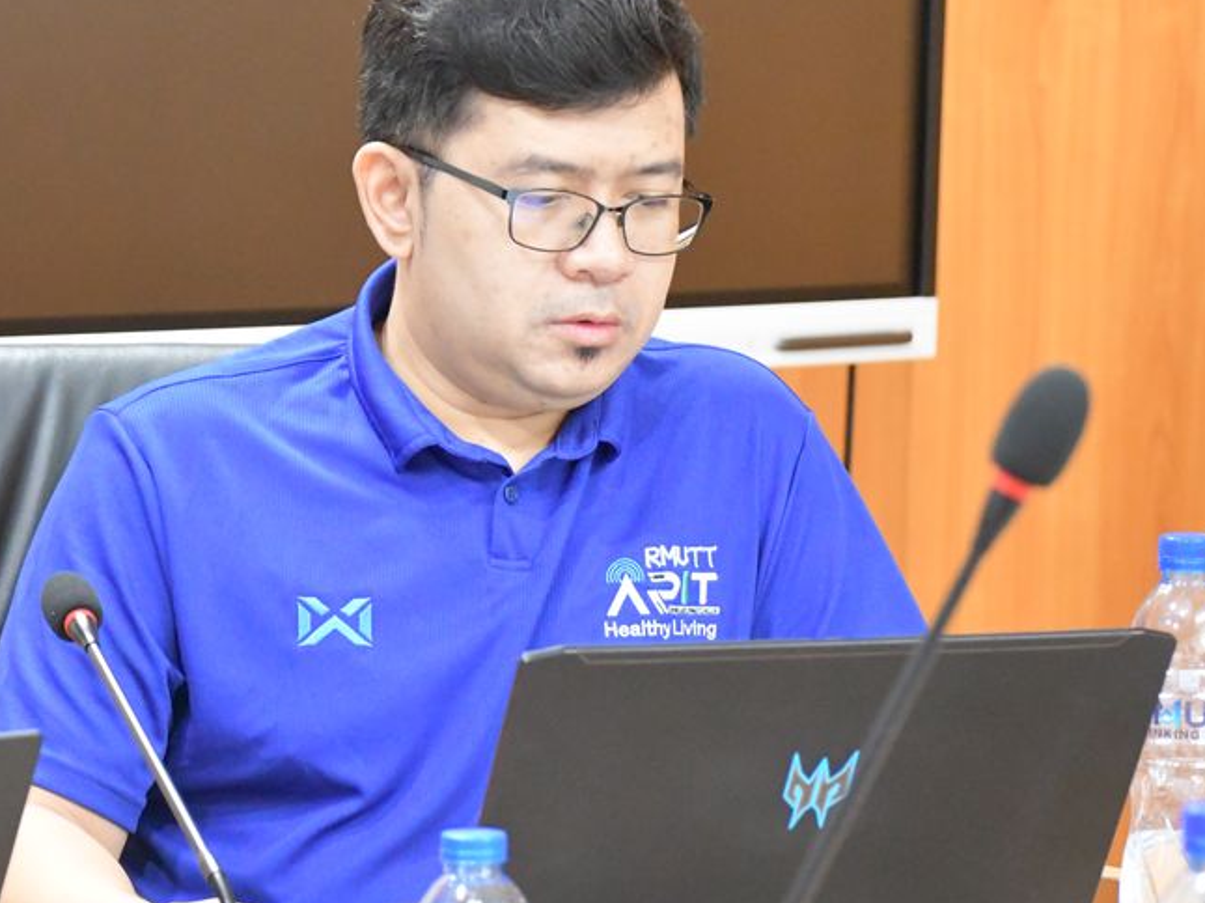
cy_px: 501
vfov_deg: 8.1
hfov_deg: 10.8
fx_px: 6368
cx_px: 561
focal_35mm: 183
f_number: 5.3
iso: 11400
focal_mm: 80
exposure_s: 1/125
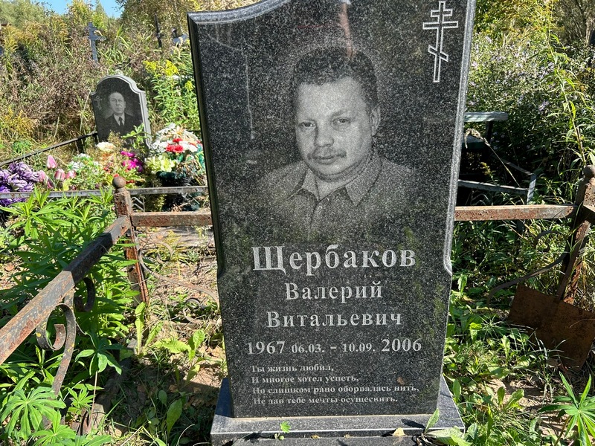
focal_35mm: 26
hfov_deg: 67.3
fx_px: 447
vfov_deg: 53.1
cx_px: 298
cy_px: 223
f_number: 1.5
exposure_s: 1/924
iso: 50
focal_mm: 5.7
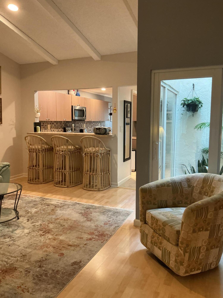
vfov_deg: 61.7
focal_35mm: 29
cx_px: 112
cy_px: 149
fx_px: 249
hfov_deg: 48.2
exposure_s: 1/60
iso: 250
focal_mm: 3
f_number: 1.8
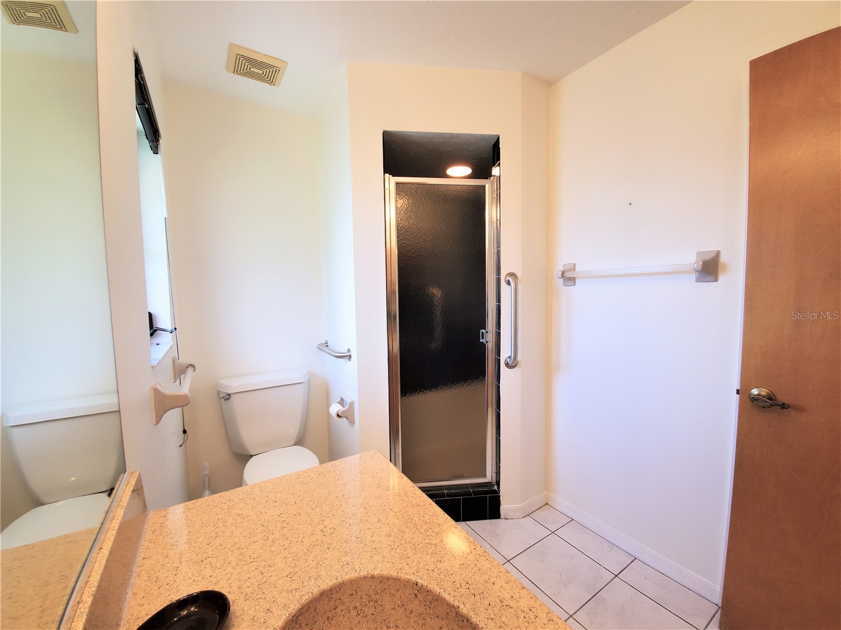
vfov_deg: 89.9
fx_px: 316
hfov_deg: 106.2
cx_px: 420
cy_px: 315
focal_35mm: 13
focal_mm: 1.8
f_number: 2.2
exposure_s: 1/59
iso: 100
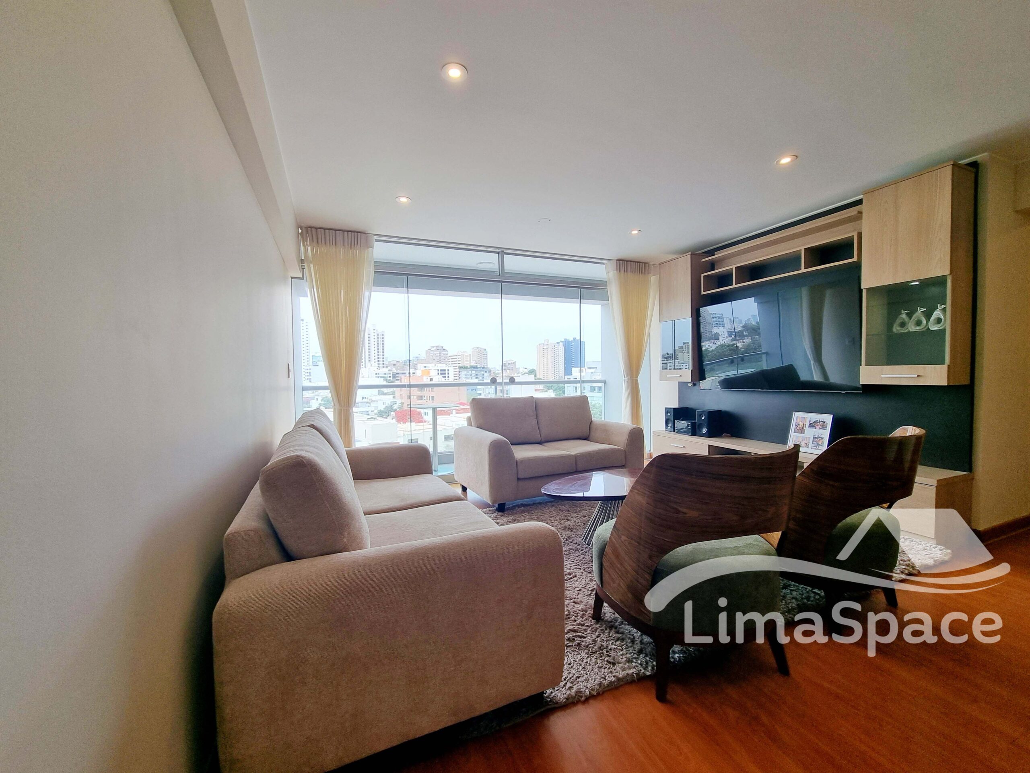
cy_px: 386
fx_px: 387
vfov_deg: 89.9
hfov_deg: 106.2
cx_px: 515
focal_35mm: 13
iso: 50
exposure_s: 1/363
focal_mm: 2.2
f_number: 2.2
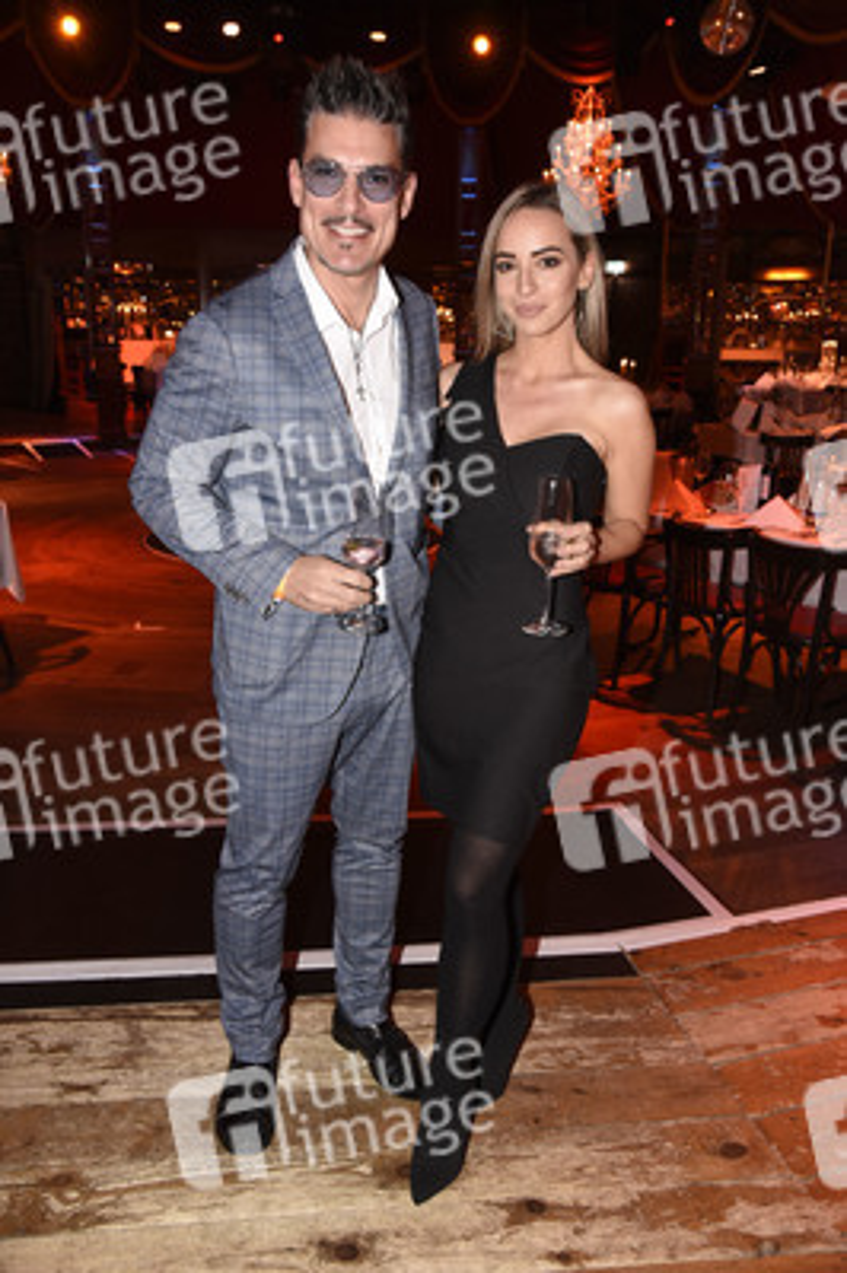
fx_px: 1131
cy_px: 636
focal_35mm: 32
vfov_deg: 58.8
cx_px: 424
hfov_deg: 41.0
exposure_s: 1/60
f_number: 6.3
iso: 2500
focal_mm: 32
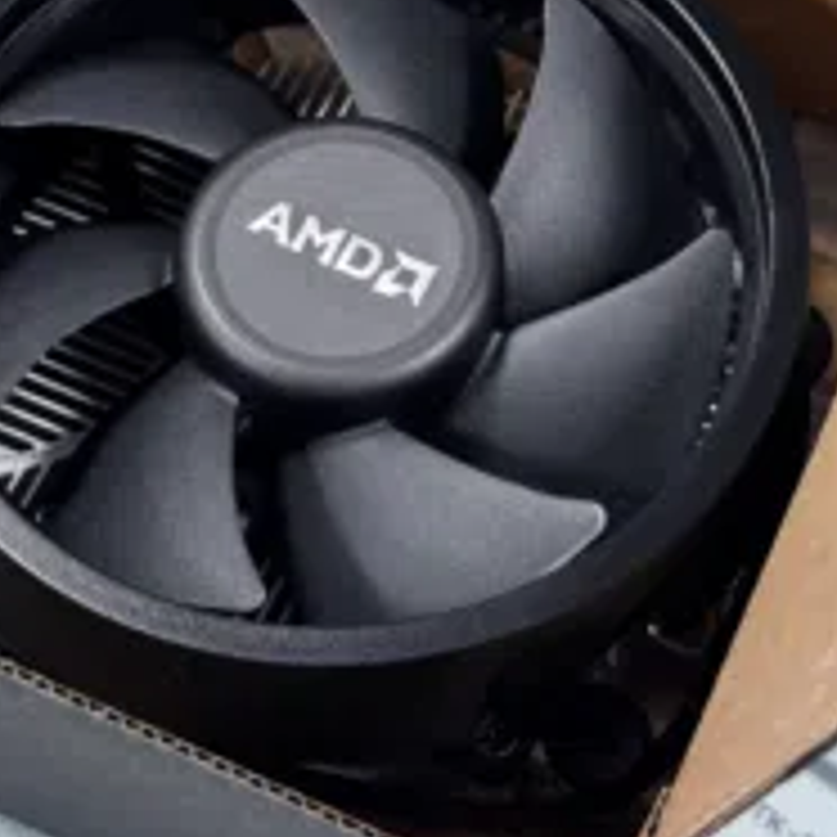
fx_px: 2489
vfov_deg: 18.9
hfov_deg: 19.1
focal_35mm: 91
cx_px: 333
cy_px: 180
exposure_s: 1/100
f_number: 1.78
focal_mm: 6.76
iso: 64
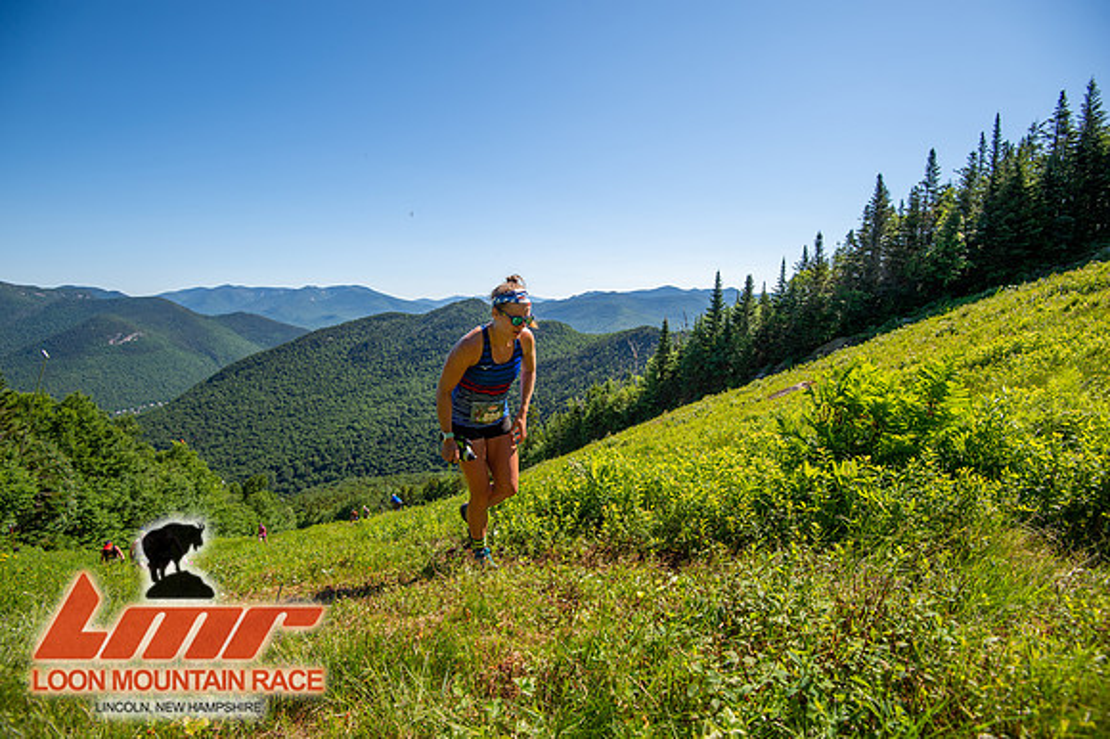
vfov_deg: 73.7
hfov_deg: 96.8
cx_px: 555
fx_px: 493
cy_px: 370
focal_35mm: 16
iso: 100
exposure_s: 1/500
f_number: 5
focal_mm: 16
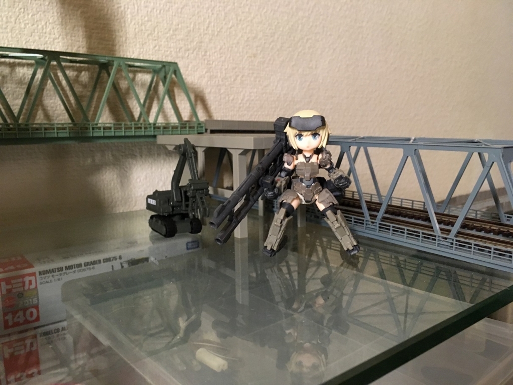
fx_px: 430
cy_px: 192
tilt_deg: -9.4
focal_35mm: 29
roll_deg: -0.4
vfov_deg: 48.2
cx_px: 256
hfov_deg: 61.7
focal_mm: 4.15
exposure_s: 1/24
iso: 200
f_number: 2.2
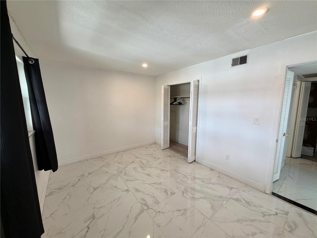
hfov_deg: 102.1
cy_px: 119
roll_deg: -0.9
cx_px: 158
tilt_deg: -6.7
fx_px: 128
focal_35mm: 14
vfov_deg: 85.7
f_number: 2.2
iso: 250
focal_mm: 2.22
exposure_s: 1/120
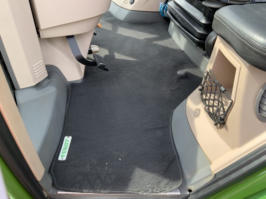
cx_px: 133
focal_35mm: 29
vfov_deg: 48.2
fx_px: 223
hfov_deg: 61.7
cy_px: 100
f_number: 1.8
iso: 20
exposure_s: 1/122
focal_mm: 3
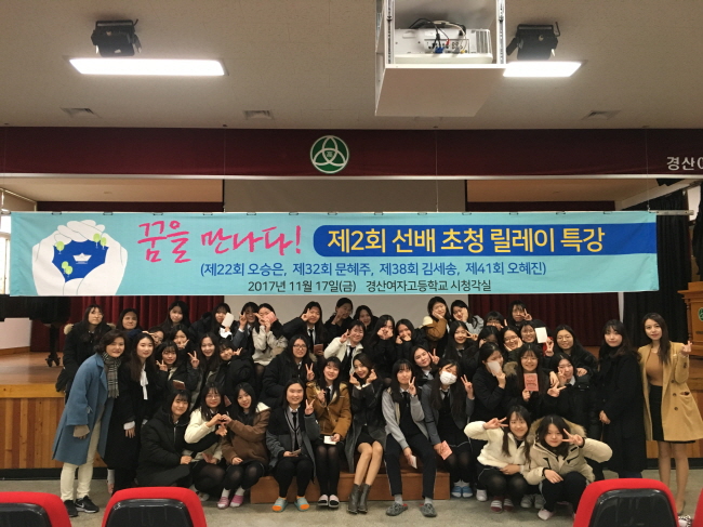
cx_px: 352
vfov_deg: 48.2
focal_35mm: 29
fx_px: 589
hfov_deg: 61.7
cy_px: 264
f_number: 2.2
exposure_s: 1/30
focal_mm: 4.15
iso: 125
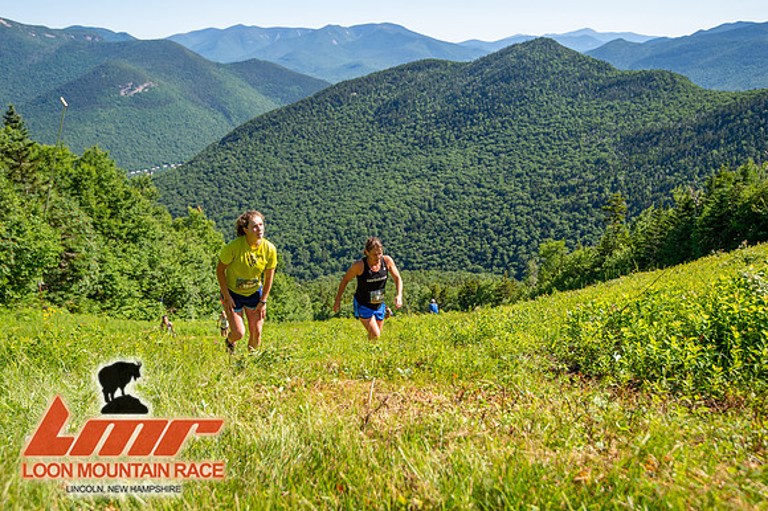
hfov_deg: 58.7
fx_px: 682
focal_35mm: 32
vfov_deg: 41.1
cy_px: 256
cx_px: 384
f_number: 5
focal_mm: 32
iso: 100
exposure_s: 1/320
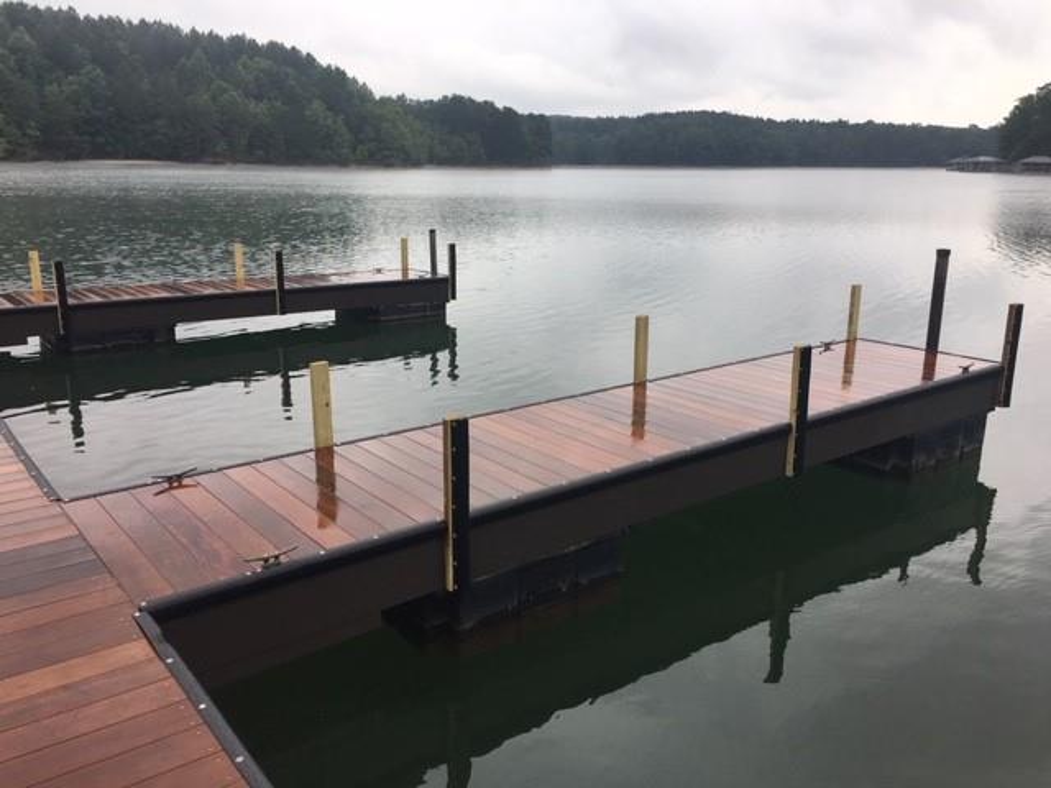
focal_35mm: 29
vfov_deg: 48.2
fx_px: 880
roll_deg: -1.8
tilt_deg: -14.4
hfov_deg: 61.7
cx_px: 526
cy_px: 394
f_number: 2.2
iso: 25
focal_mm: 4.15
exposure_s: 1/327
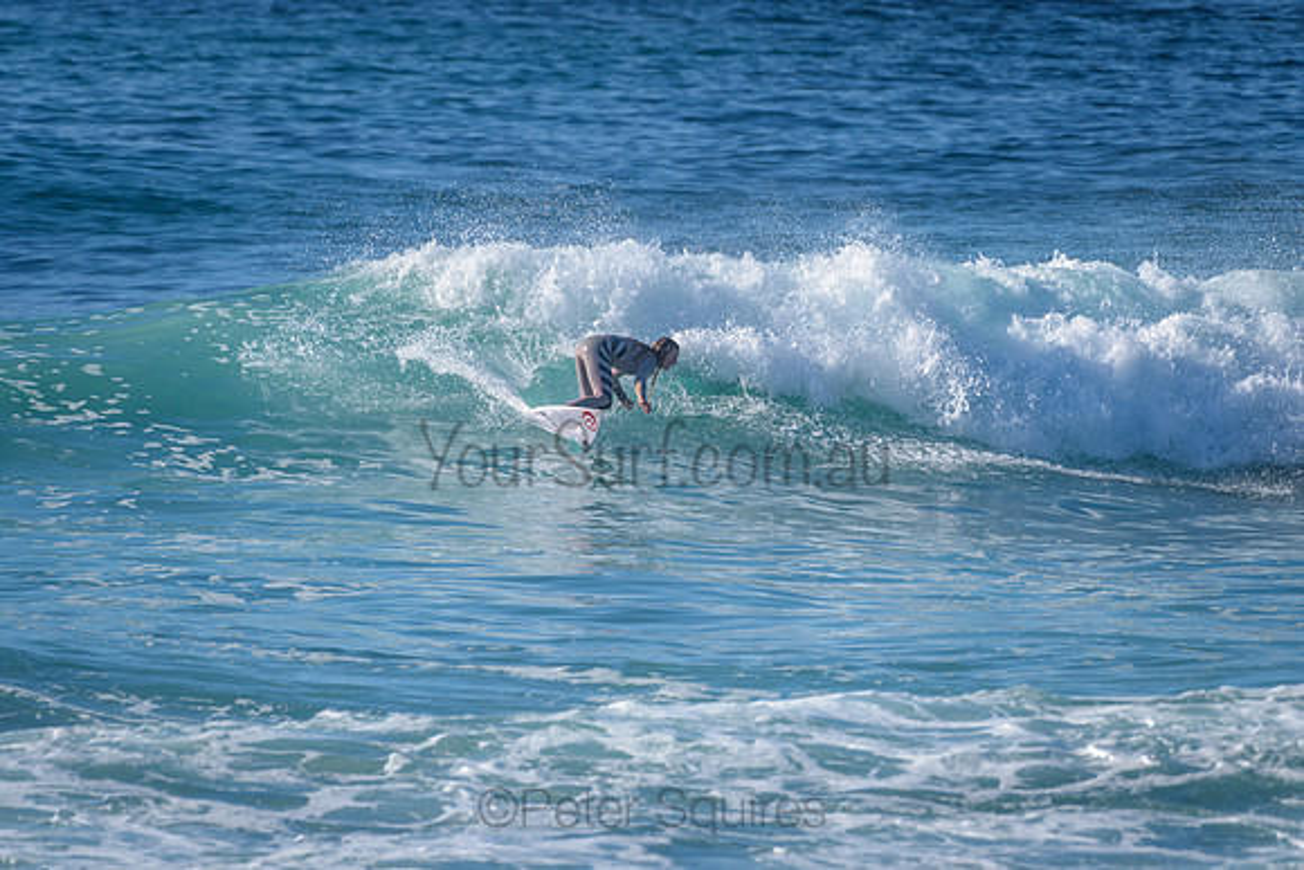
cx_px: 638
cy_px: 338
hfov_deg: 3.4
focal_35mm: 613
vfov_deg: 2.2
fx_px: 22202
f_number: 5.6
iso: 180
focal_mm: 500
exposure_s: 1/2000
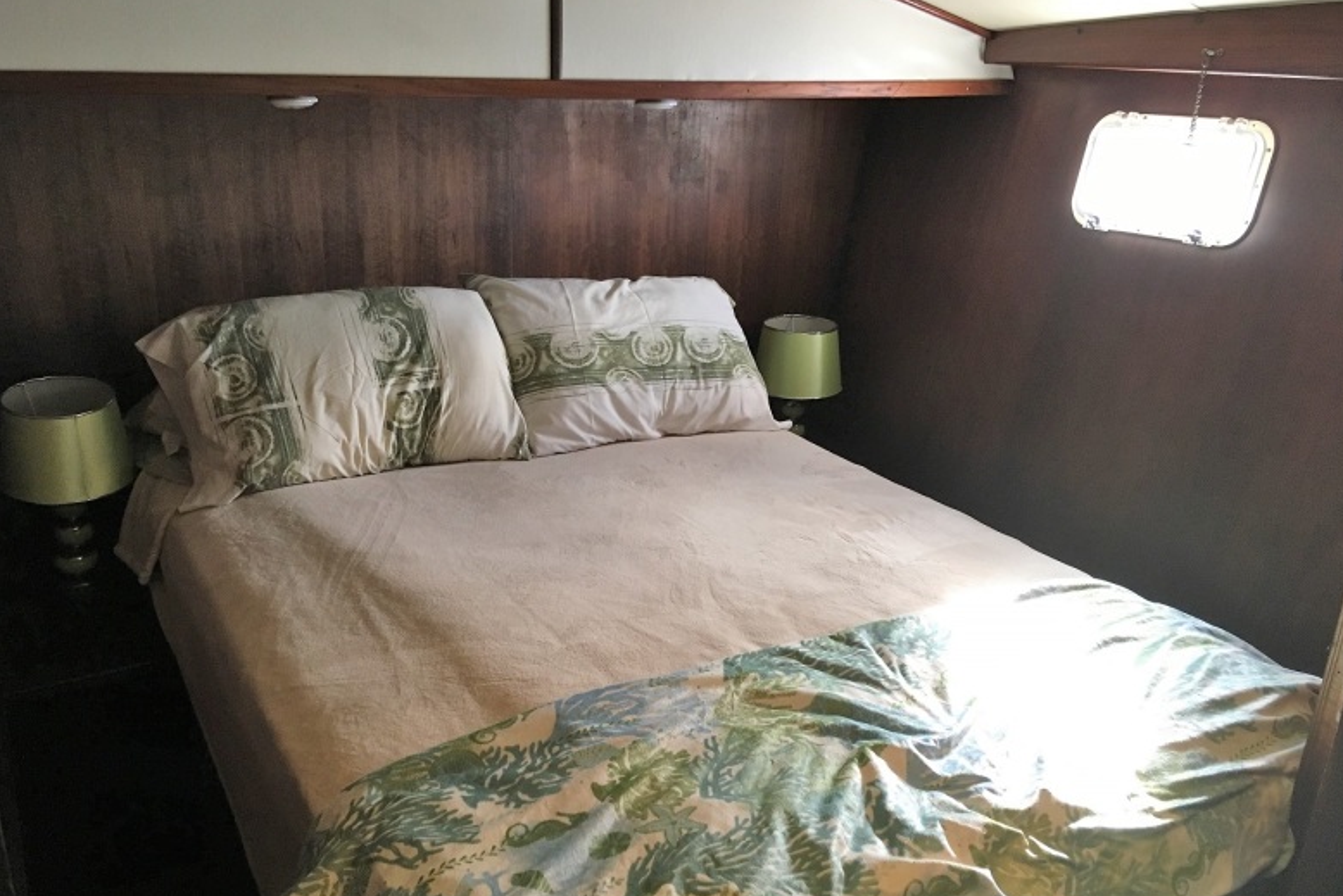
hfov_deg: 60.3
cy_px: 470
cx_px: 661
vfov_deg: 42.3
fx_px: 1157
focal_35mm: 31
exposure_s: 1/30
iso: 125
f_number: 2.2
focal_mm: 4.15
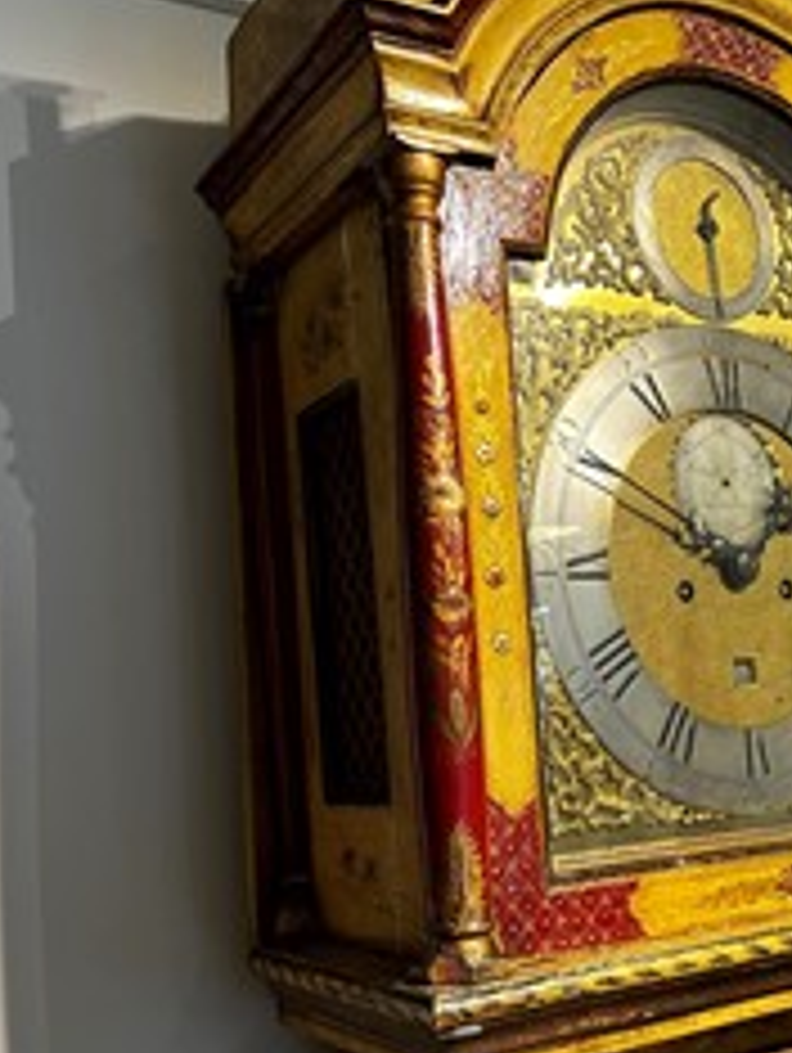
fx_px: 1248
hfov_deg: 34.6
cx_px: 580
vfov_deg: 45.5
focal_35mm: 41
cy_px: 630
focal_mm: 6.86
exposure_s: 1/100
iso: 160
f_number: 1.78
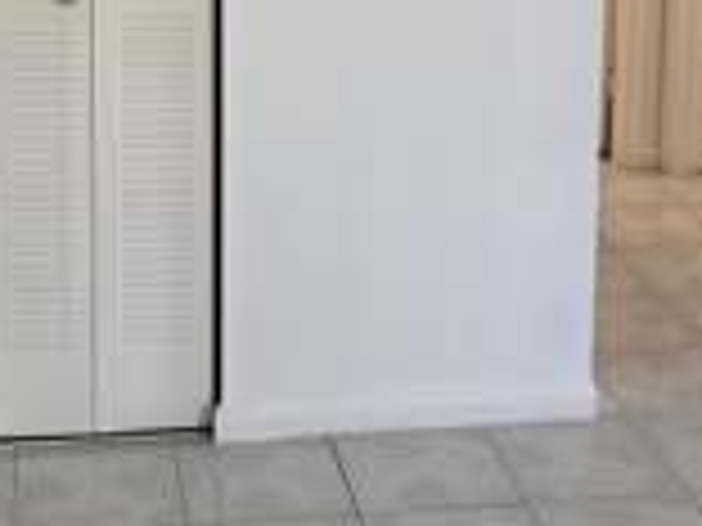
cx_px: 266
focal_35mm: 80
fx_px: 1622
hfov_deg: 24.4
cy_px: -58
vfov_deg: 17.8
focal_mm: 5.7
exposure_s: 1/145
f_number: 1.5
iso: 32
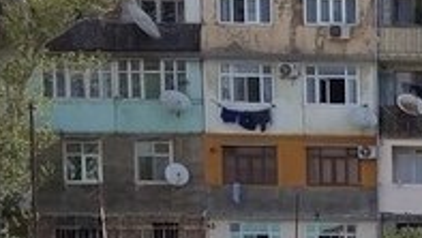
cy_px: 430
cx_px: 608
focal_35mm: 113
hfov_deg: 17.3
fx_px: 1265
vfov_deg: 10.1
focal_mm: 3.3
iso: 40
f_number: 2.2
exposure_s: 1/1285
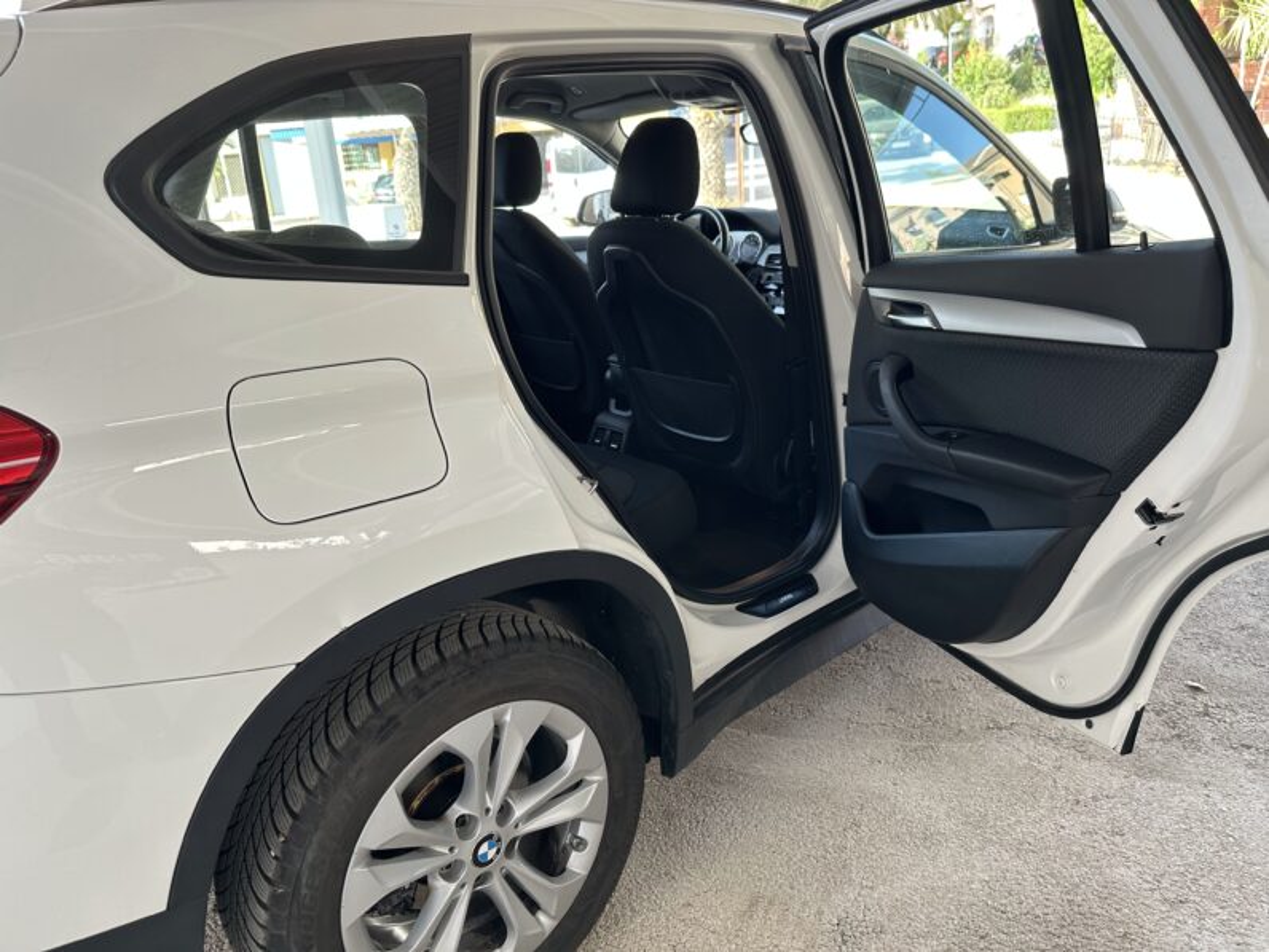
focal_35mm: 24
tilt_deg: -18.6
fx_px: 880
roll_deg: +4.2
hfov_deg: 71.6
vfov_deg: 56.8
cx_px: 634
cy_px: 476
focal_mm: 6.86
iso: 80
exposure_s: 1/121
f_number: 1.78
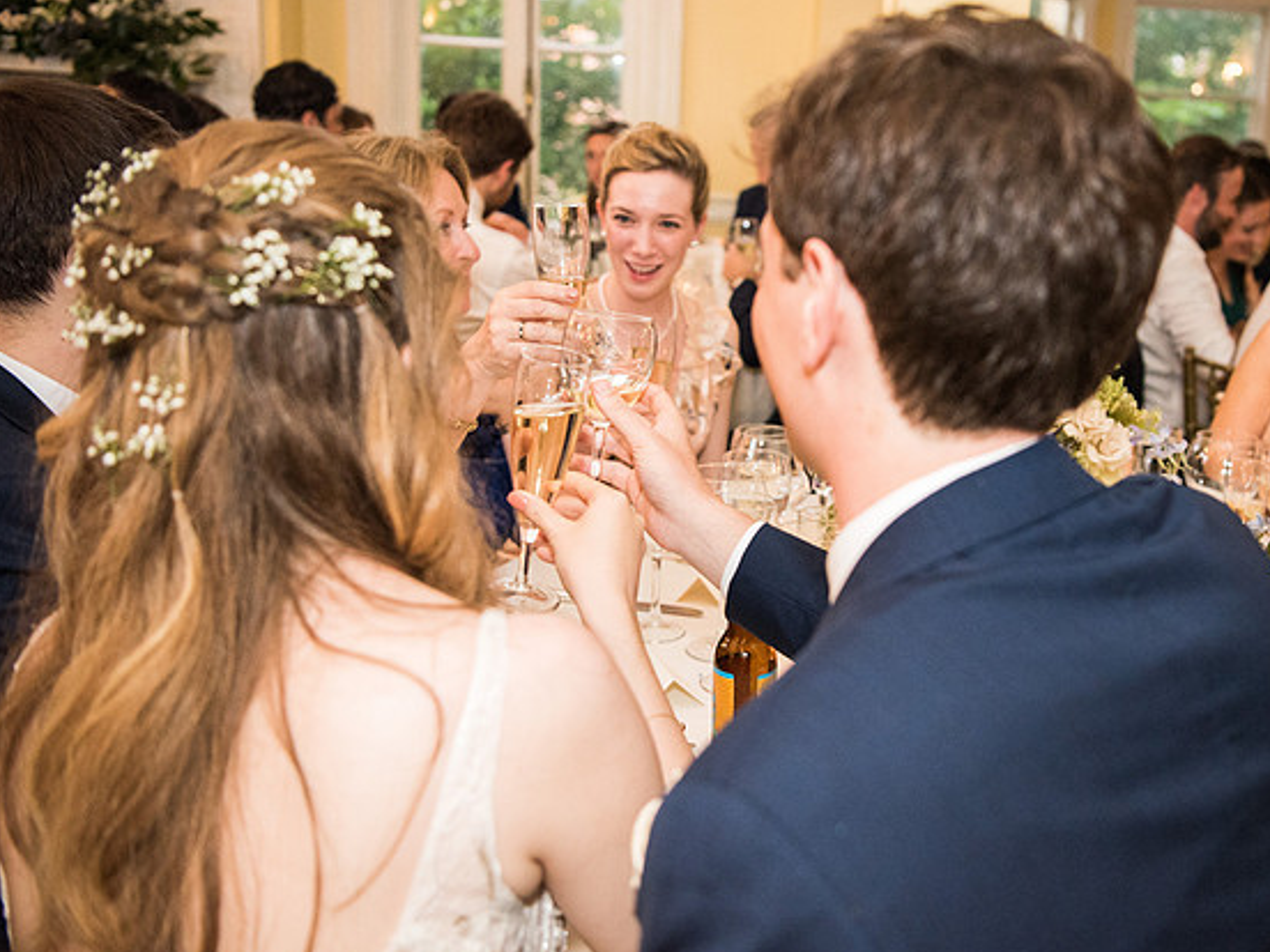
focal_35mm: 43
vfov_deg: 33.6
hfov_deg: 43.4
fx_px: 1578
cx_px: 823
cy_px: 435
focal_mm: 34
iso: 2500
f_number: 2.8
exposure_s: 1/200
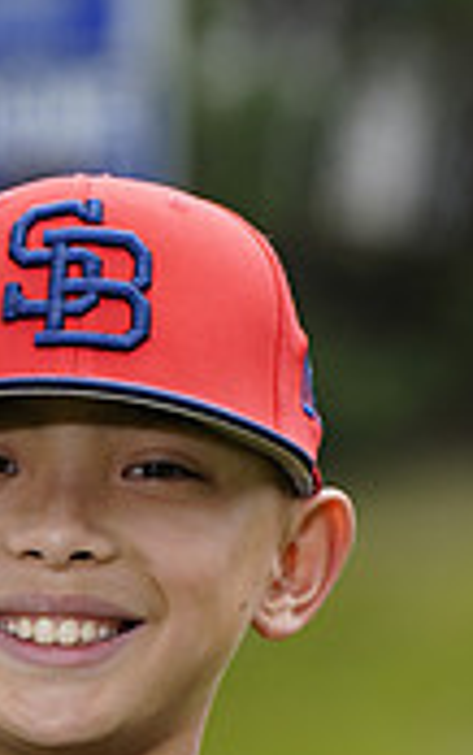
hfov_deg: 1.9
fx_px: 14002
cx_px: 2
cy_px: 968
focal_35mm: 680
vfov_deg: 3.1
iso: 100
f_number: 6.3
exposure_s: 1/250
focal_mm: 200
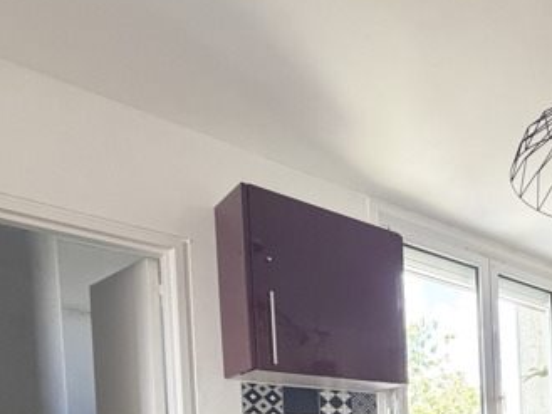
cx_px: 643
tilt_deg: -1.1
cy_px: 479
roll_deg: +2.5
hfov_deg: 40.4
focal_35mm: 34
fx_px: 542
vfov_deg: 34.6
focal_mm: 2.22
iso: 250
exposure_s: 1/121
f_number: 2.2
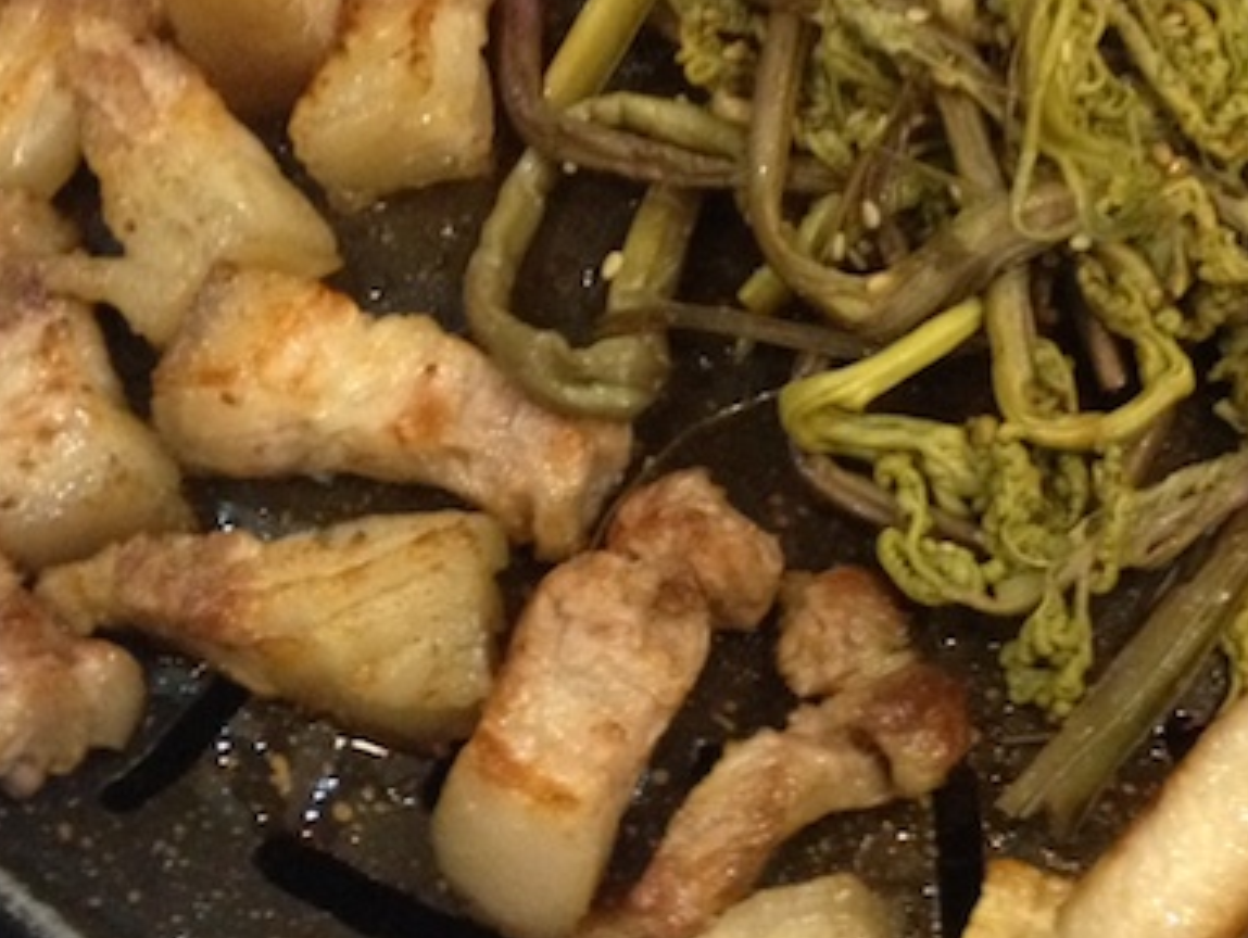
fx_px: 3320
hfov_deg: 21.1
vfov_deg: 16.0
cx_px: 916
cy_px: 202
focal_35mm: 92
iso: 400
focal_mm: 4.28
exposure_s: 1/20
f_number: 2.4
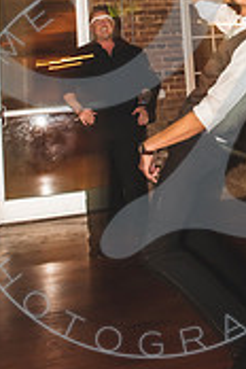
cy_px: 0
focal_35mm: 62
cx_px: 246
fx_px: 635
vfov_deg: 30.1
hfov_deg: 21.2
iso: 1000
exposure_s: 1/6
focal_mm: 24
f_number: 11
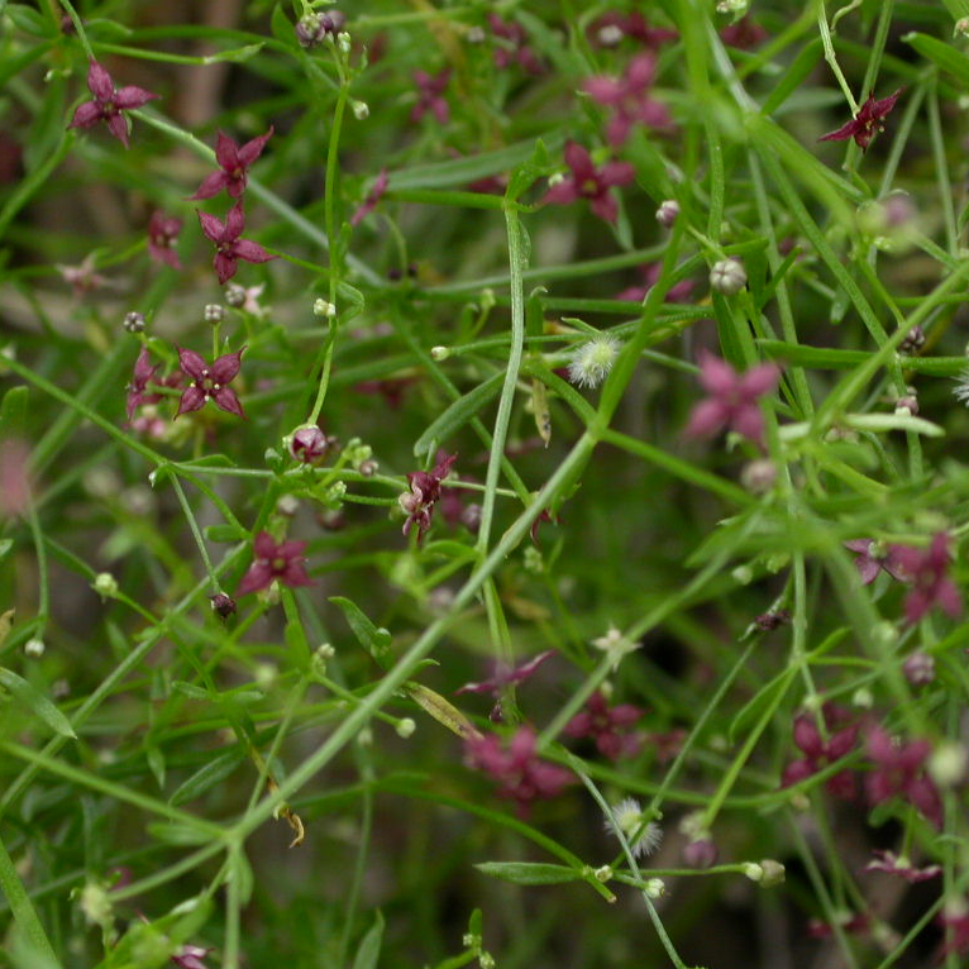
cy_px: 484
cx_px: 421
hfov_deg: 9.6
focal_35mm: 182
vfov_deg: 9.6
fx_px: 5764
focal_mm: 32
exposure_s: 1/68.7
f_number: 5.1
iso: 100
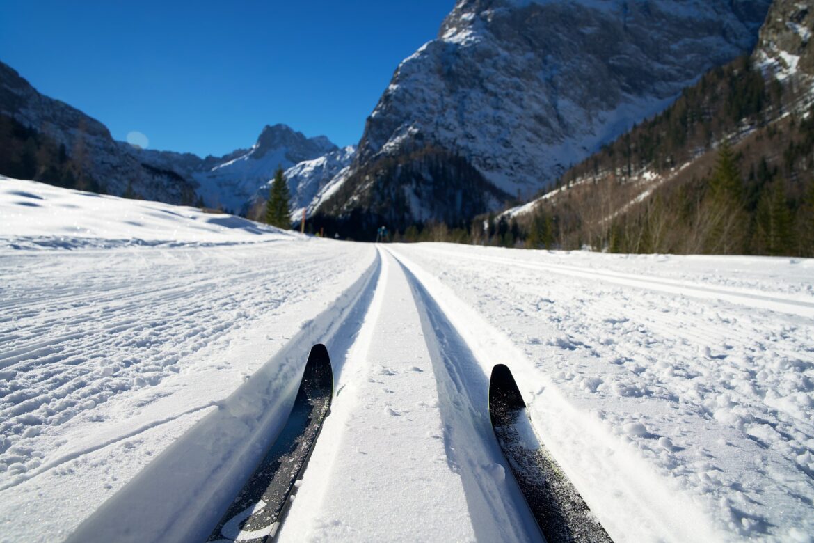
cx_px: 407
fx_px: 543
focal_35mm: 24
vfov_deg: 53.1
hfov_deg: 73.7
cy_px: 272
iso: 100
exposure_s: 1/200
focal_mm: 24
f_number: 10
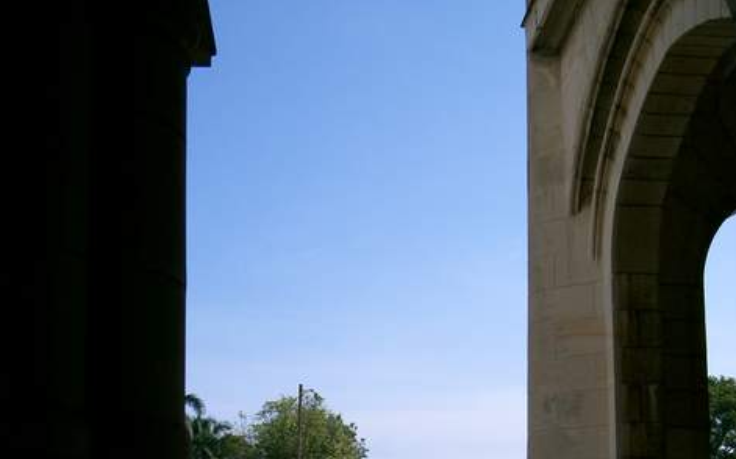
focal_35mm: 56
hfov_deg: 36.3
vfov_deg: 22.4
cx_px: 369
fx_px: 1123
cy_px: 436
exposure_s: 1/800
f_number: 4.8
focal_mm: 8
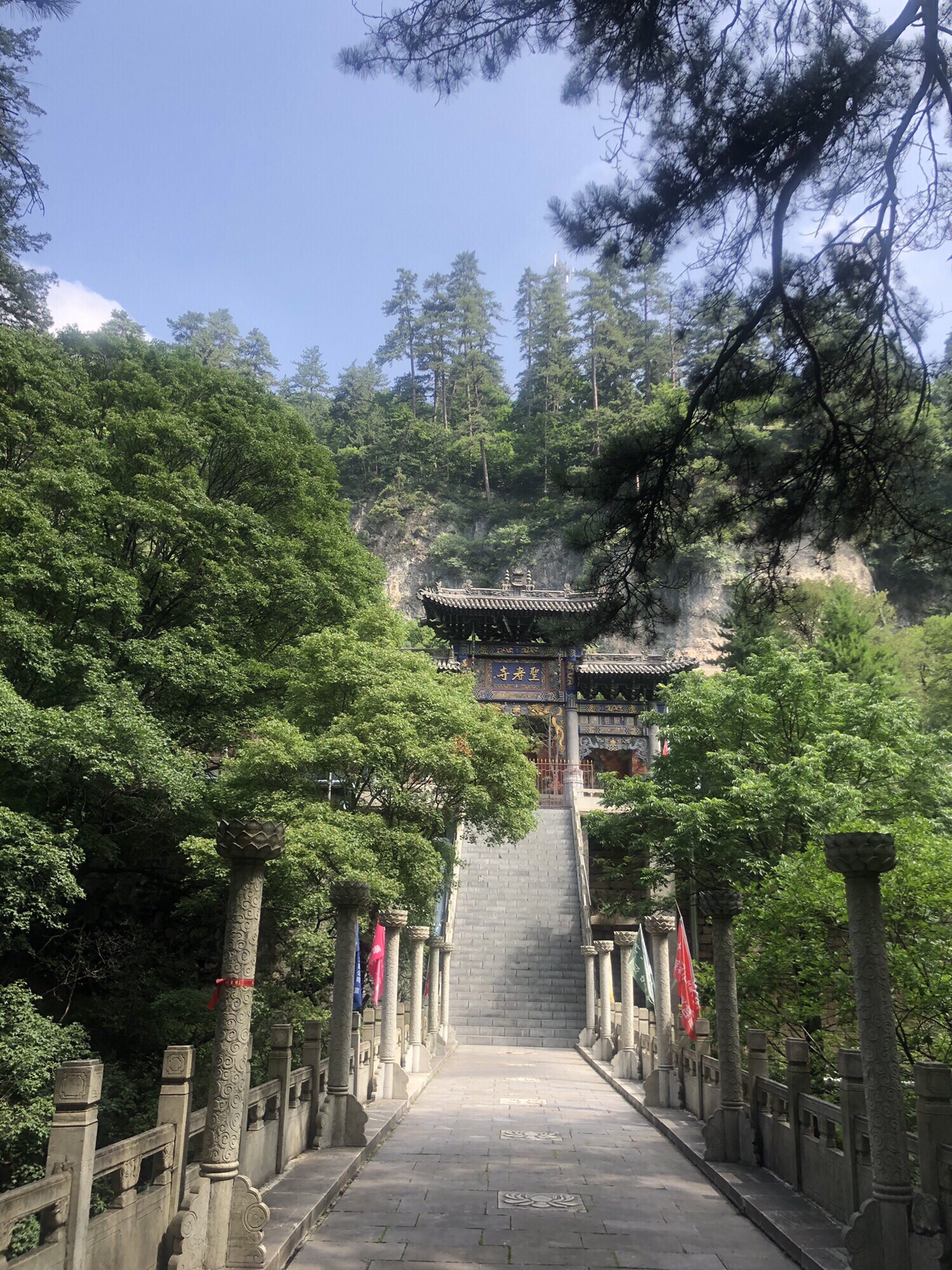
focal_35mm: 28
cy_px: 635
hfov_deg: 49.7
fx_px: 1027
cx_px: 476
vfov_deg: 63.4
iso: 20
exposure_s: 1/470
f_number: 1.8
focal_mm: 4
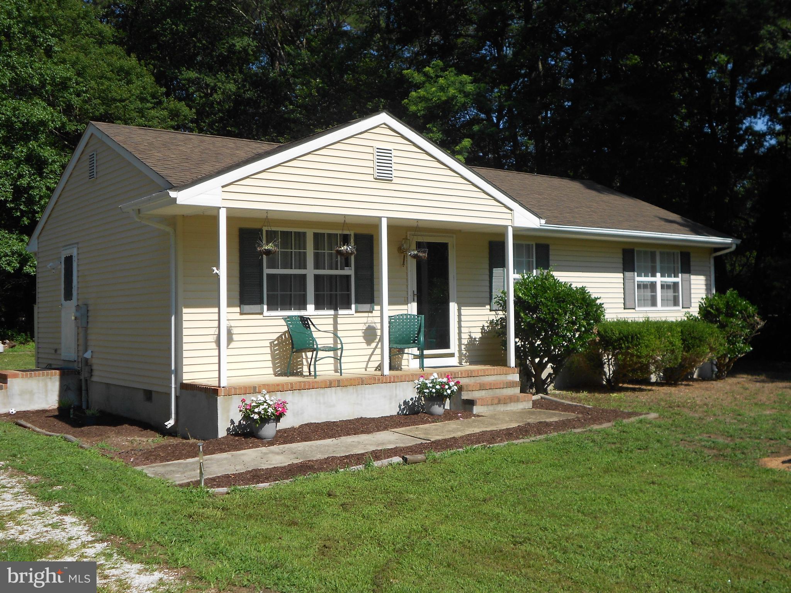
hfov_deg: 50.1
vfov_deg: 38.7
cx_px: 396
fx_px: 845
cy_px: 296
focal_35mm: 37
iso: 80
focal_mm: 6.7
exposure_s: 1/800
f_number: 3.9
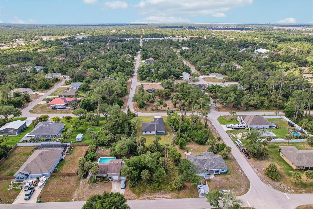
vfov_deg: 57.2
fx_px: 191
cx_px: 156
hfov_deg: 78.6
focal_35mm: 22
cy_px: 104
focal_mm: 8.4
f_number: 2.8
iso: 100
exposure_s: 1/160
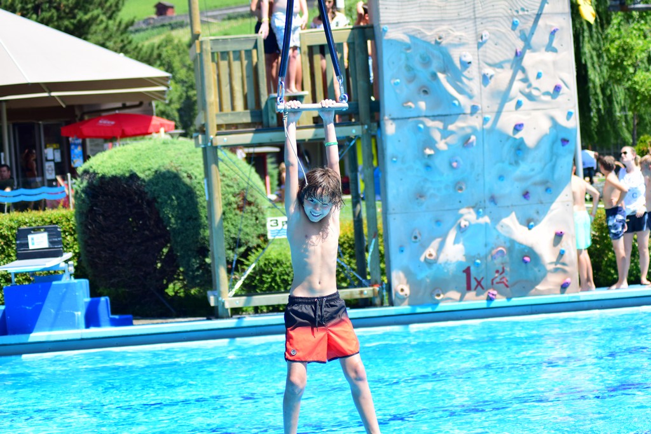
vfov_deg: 13.0
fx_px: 1899
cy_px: 217
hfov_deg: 19.5
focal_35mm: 105
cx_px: 326
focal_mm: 70
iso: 400
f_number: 4
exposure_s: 1/1250
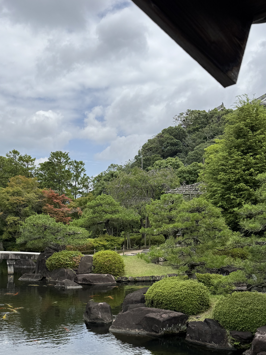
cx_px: 96
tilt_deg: -3.0
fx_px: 389
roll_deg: -0.1
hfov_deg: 37.4
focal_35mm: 38
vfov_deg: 48.1
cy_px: 240
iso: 80
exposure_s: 1/5814
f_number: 1.78
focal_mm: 6.76
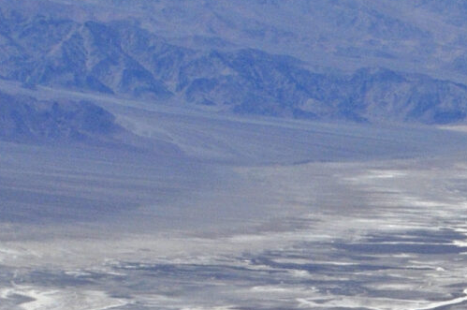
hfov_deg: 7.5
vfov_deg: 5.1
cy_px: 415
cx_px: 682
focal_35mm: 270
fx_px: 3491
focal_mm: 35
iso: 500
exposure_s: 1/500
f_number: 18
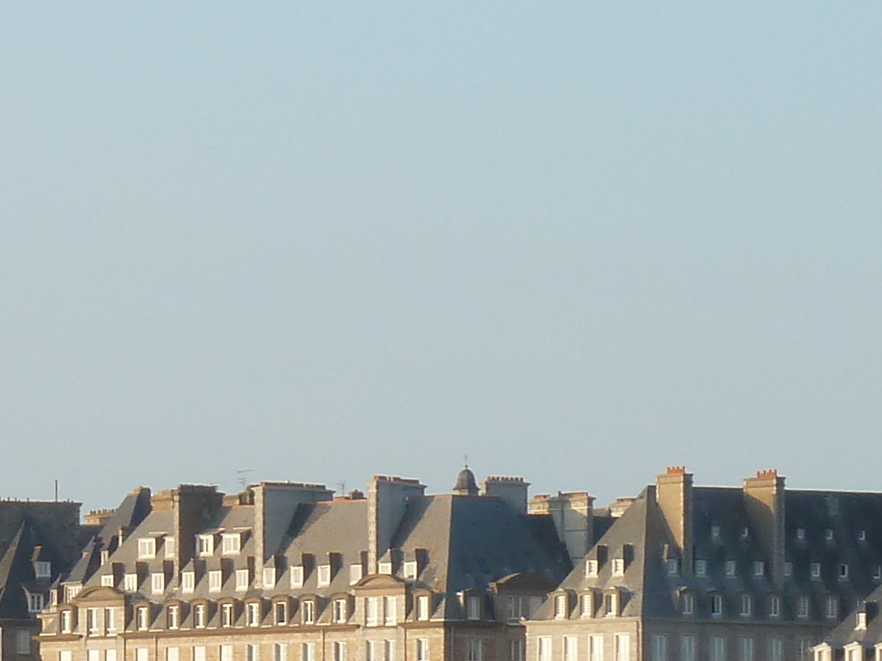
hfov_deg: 5.9
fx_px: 8535
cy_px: 912
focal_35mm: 335
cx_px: 11
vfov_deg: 4.4
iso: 80
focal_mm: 14.7
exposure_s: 1/250
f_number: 4.3
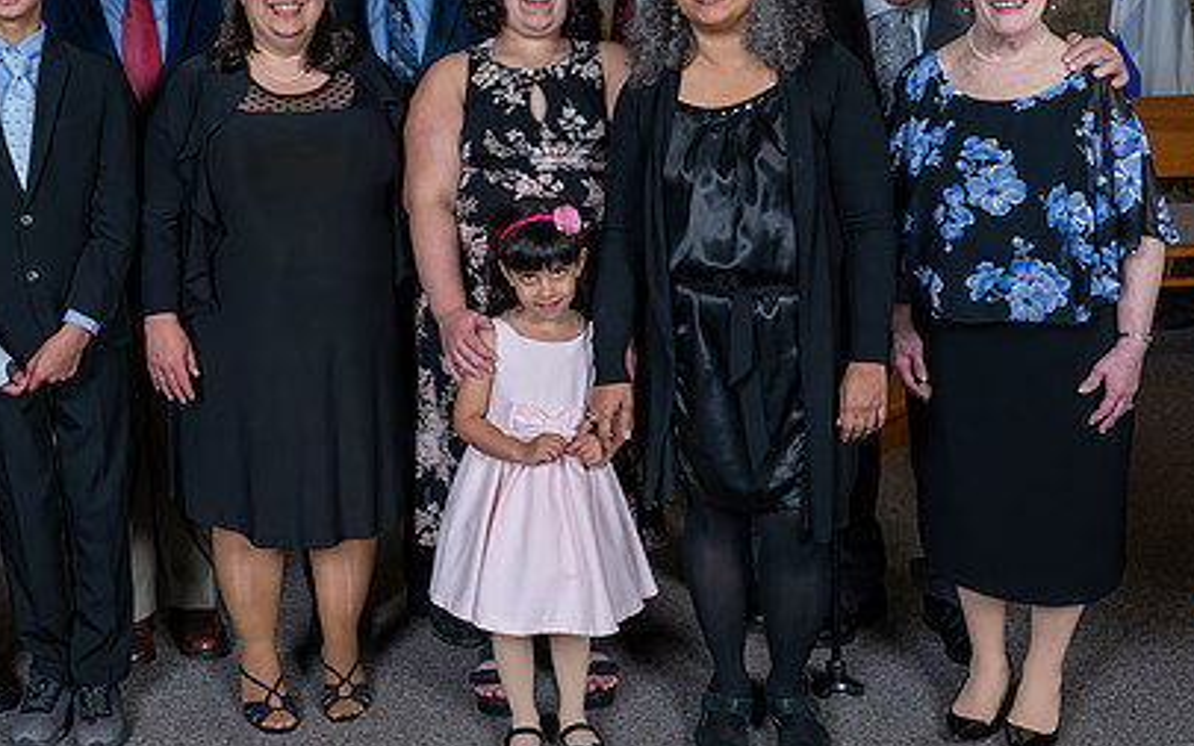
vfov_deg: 28.9
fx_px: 1432
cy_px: 225
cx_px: 416
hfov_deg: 44.7
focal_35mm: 44
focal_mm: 28.5
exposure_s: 1/200
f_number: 9
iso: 800
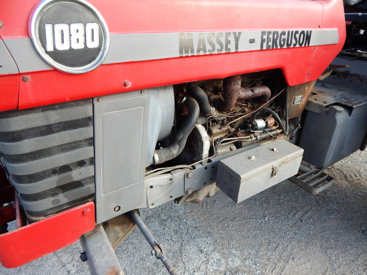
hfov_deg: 76.4
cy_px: 138
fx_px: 233
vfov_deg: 61.1
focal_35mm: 22
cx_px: 184
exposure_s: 1/320
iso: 125
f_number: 3
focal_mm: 4
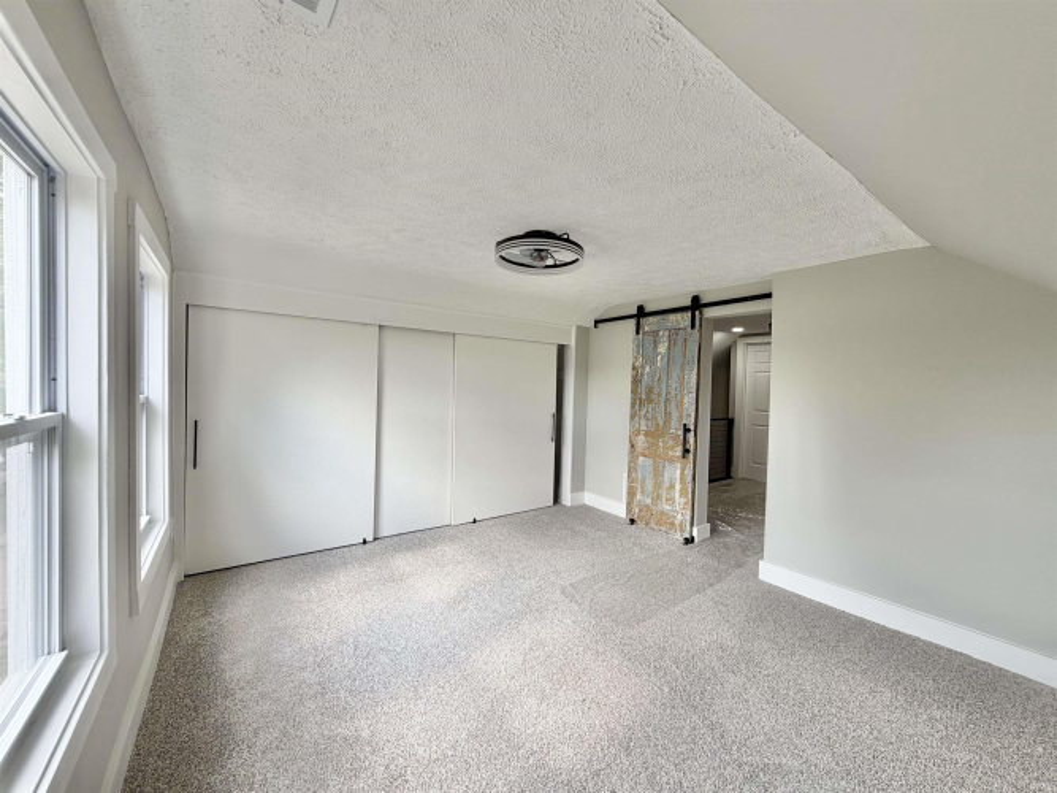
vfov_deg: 85.7
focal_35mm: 14
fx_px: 427
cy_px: 396
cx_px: 528
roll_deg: -1.1
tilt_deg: -1.8
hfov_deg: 102.1
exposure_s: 1/124
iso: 40
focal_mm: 2.22
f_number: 2.2
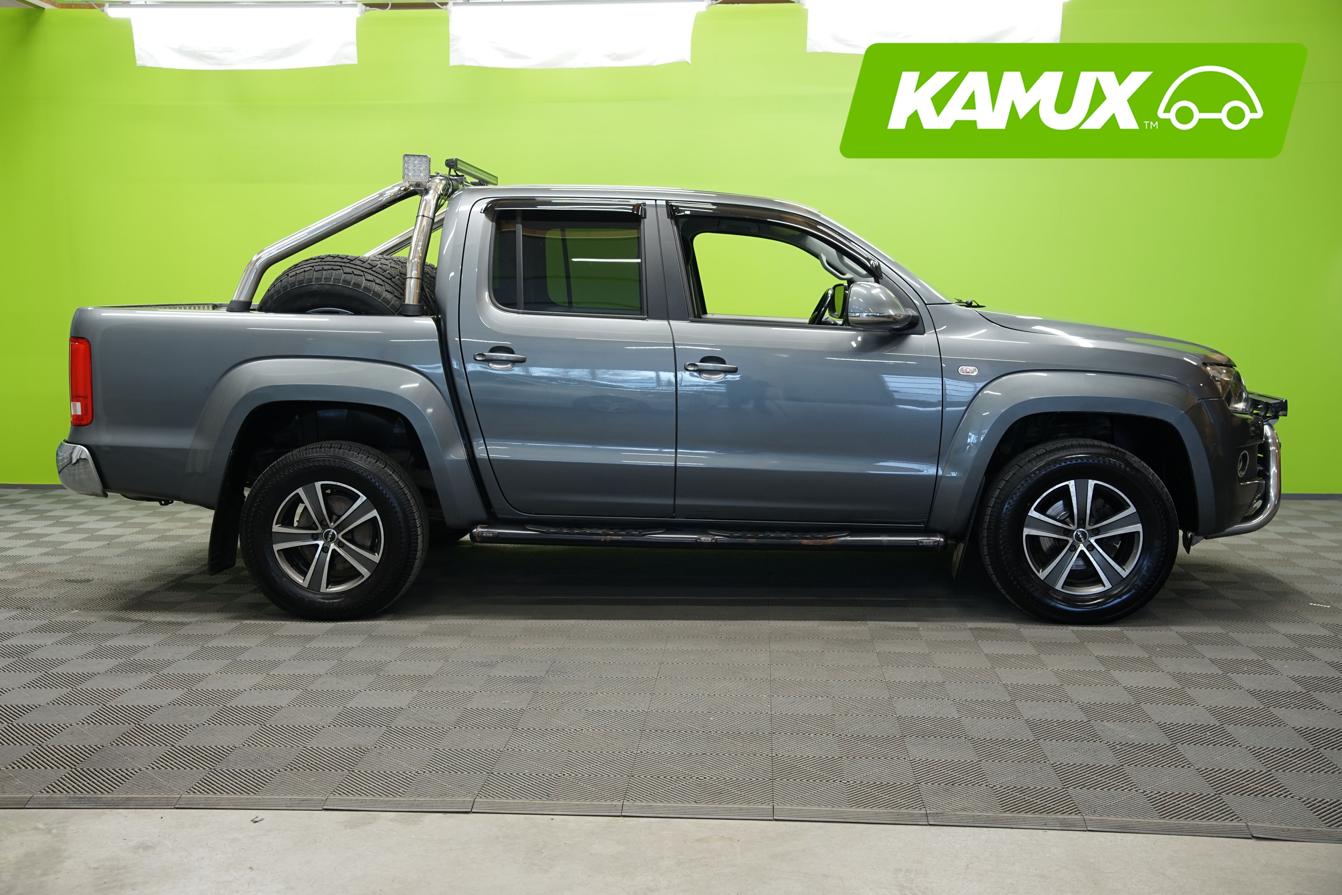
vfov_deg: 35.9
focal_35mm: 37
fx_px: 1379
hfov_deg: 51.9
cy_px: 448
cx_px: 671
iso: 500
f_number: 5
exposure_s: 1/15
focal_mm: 37
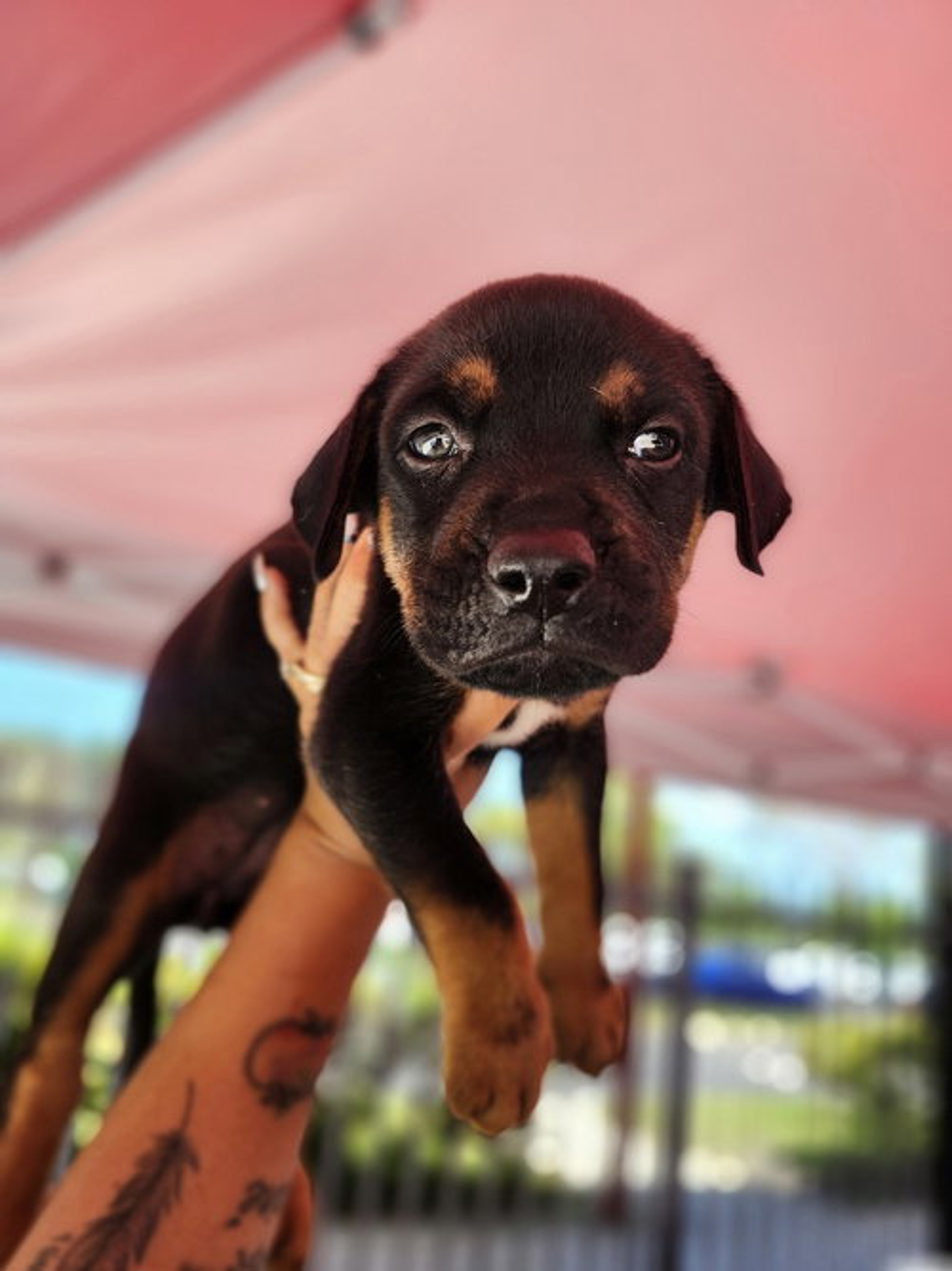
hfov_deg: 58.9
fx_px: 844
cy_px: 636
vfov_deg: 73.9
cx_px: 476
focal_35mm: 23
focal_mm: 5.54
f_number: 1.8
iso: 25
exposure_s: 1/299
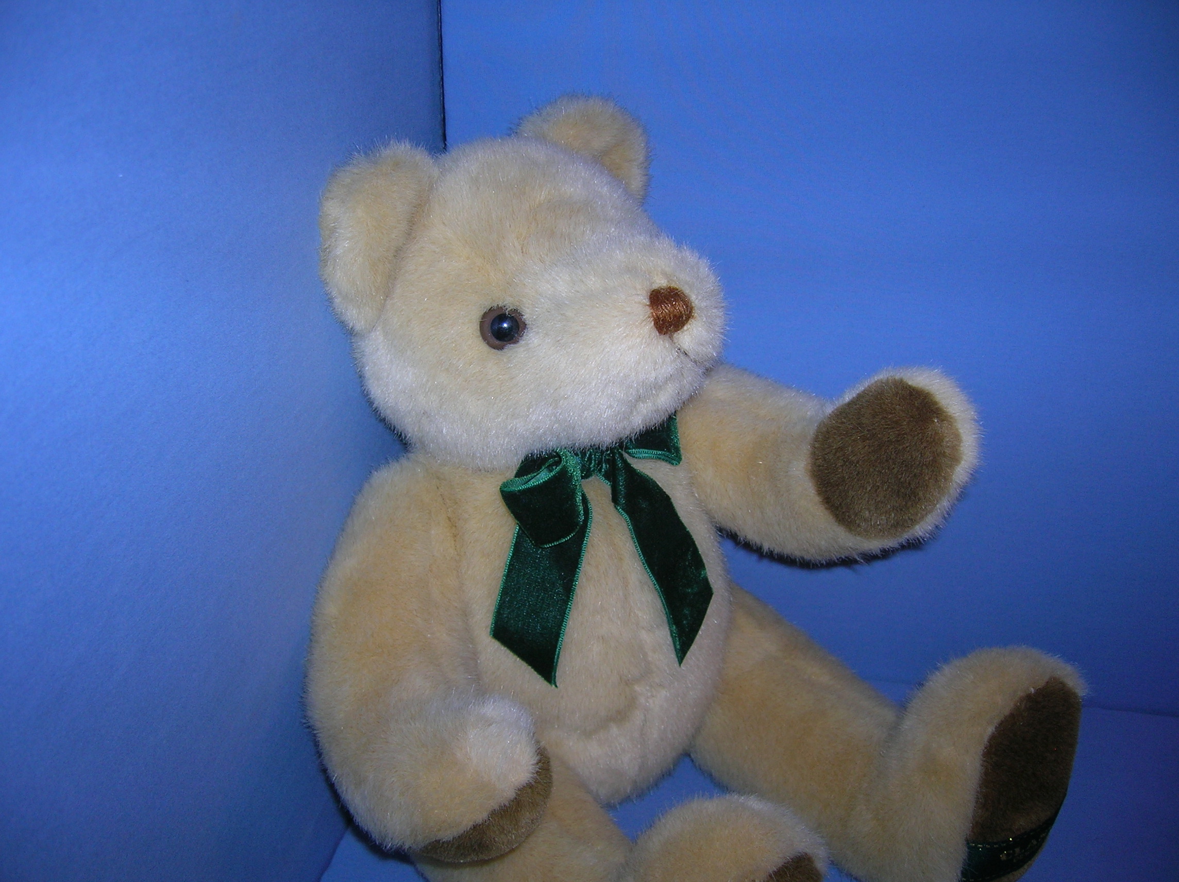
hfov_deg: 54.0
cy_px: 441
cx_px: 590
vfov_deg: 41.7
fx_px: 1157
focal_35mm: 34
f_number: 2.9
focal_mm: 5.7
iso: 50
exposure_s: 1/60.1
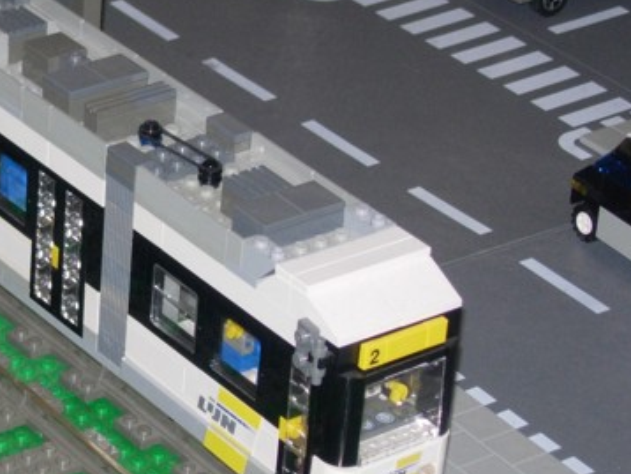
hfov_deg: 10.7
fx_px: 3338
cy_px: 137
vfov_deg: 8.1
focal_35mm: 183
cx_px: -28
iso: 79
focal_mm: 17
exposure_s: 1/64
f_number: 4
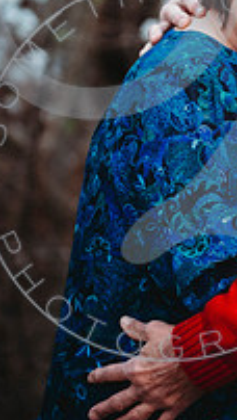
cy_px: 10
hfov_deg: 3.9
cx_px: 264
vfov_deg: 6.8
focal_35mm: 315
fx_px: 3510
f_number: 2.8
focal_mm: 135
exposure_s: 1/250
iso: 1250
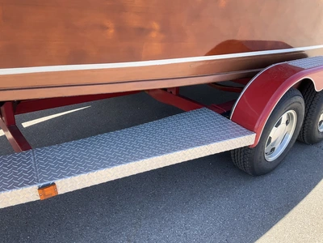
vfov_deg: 48.2
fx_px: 271
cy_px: 122
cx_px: 162
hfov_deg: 61.7
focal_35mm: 29
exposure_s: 1/346
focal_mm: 3
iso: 25
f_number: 1.8
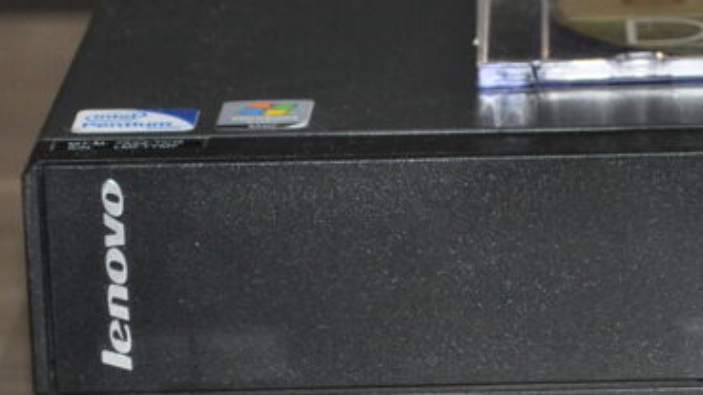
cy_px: 298
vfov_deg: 3.3
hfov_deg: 5.9
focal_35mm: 365
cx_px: 779
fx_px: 6803
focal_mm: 86
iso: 800
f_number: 5.3
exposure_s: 1/60
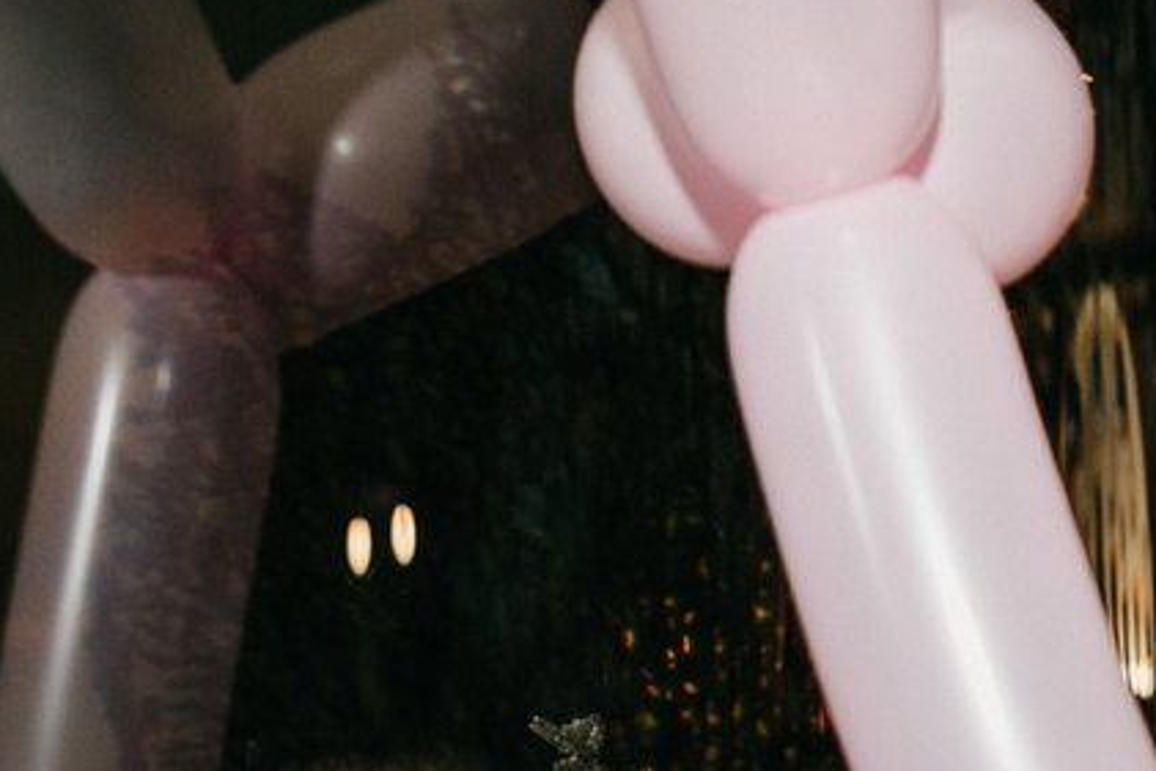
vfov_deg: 8.7
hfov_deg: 13.9
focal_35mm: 146
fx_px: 4690
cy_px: 1689
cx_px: 1118
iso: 160
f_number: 3.5
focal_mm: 24
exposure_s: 1/160
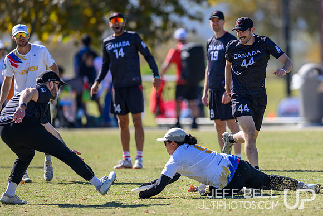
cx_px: 200
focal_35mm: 496
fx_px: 4448
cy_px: 108
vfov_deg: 2.8
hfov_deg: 4.2
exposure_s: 1/800
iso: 100
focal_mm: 400
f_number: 3.2
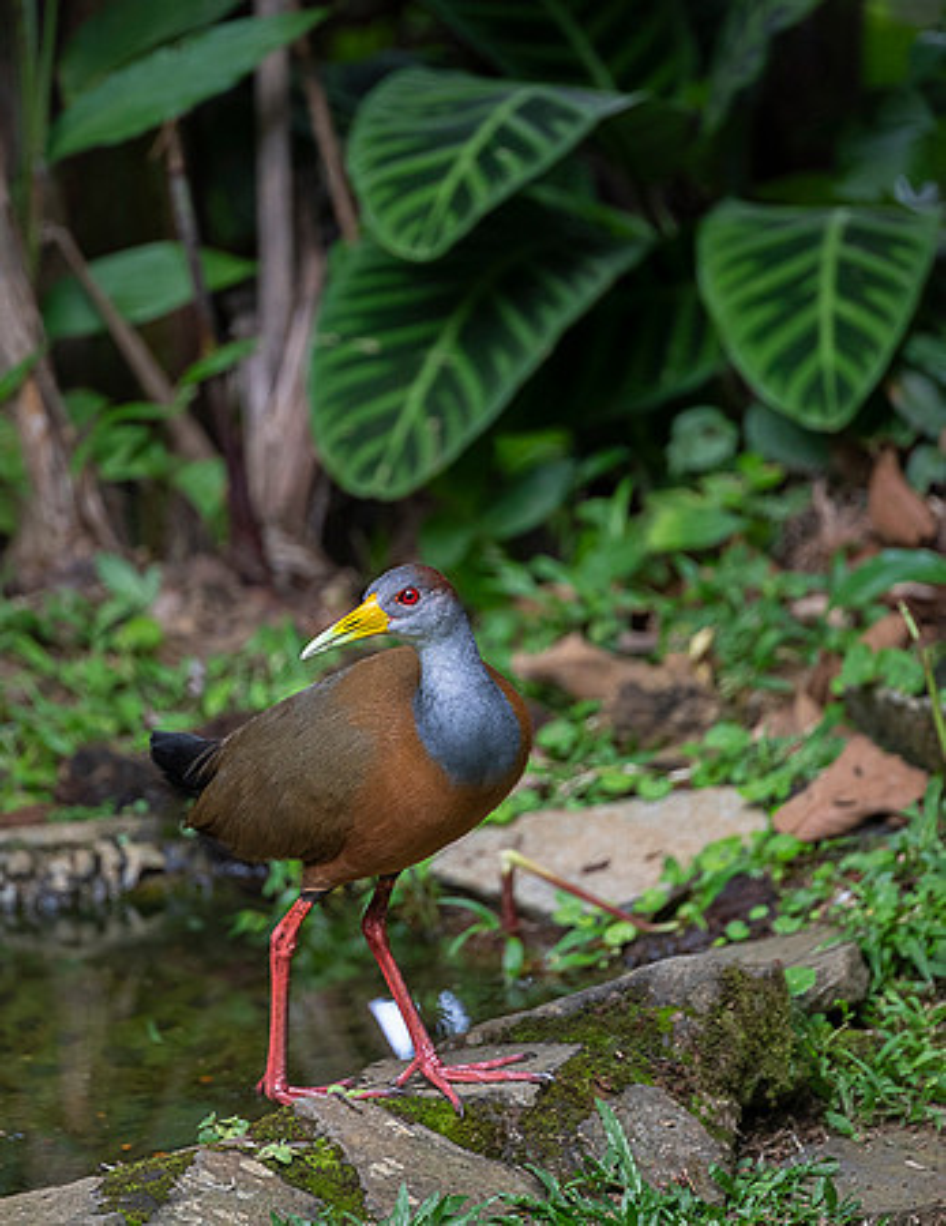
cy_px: 613
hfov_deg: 2.6
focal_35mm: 572
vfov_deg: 3.4
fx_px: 20461
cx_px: 436
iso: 1000
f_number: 4
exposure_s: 1/640
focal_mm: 400
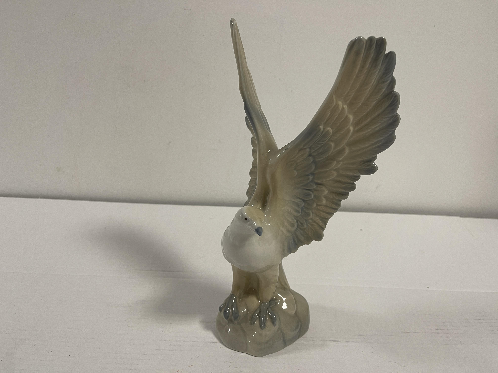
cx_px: 249
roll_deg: -4.1
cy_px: 186
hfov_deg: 69.4
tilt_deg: -15.1
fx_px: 360
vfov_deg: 54.9
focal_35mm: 25
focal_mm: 5.1
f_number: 1.6
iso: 64
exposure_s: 1/50
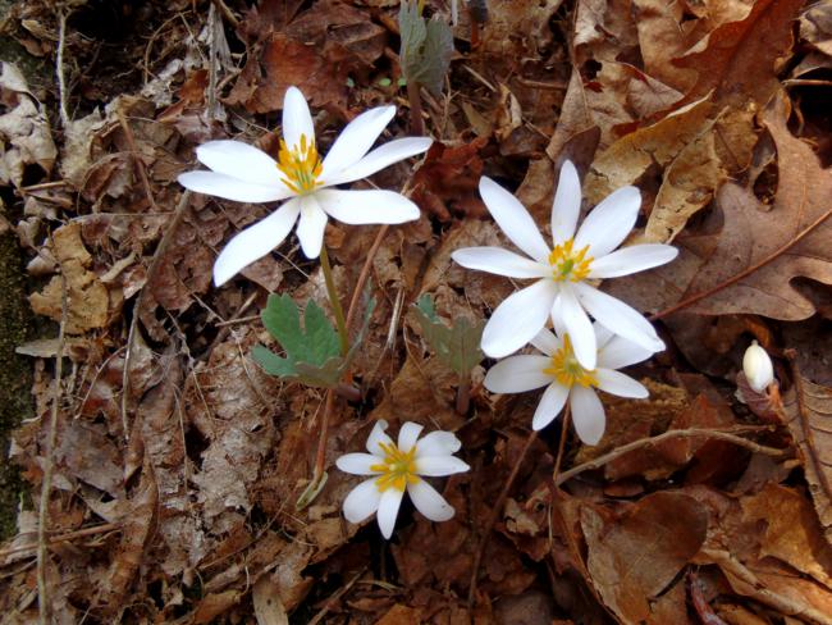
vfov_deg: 38.7
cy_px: 312
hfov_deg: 50.1
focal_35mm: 37
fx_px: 890
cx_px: 416
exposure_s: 1/200
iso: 80
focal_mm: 6.64
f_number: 4.7
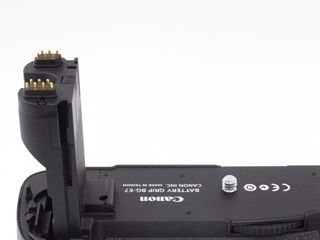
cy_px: 175
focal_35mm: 99
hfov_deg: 19.8
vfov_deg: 14.9
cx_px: 183
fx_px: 915
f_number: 4.5
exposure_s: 1/80
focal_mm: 10.95
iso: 800
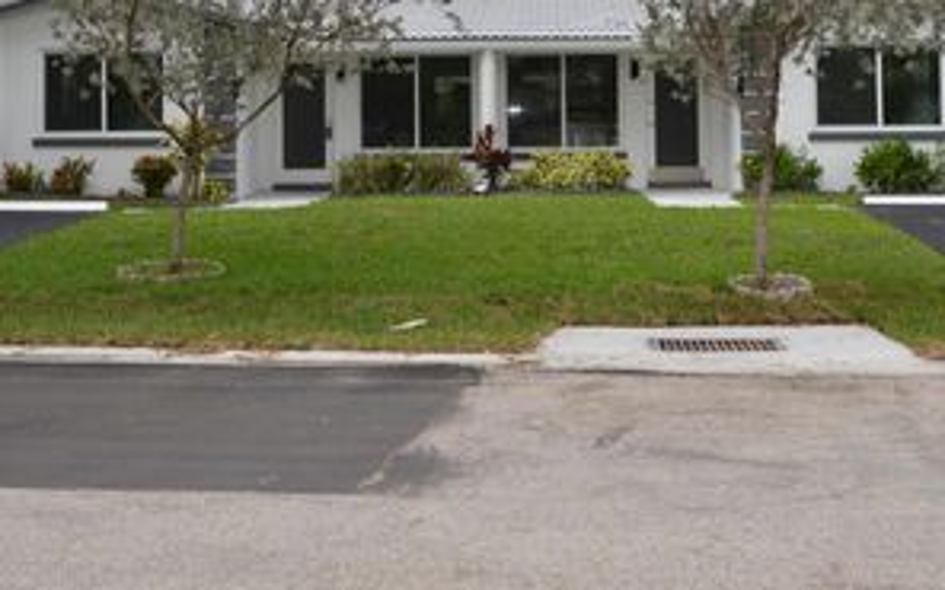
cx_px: 441
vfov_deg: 20.6
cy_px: 70
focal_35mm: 62
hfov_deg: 33.0
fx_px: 1597
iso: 100
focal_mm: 24
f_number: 8
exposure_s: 1/200
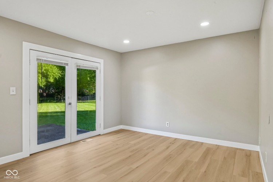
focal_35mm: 22
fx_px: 167
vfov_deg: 57.2
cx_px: 136
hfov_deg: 78.6
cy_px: 91
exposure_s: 1/25
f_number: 8
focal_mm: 22
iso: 180
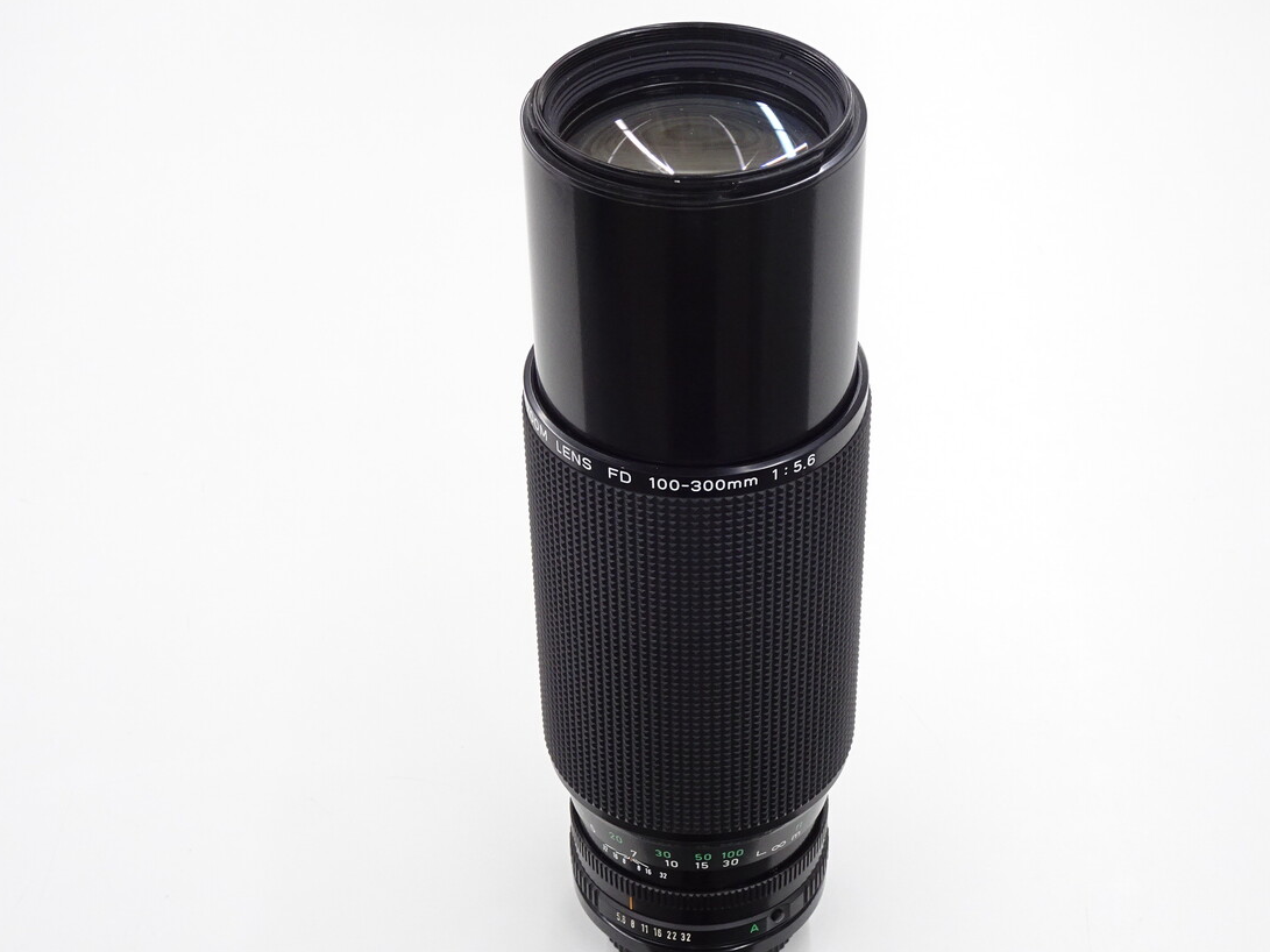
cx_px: 683
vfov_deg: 26.6
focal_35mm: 55
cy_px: 499
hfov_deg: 34.9
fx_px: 2018
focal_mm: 8.51
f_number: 4.5
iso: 320
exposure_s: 1/50
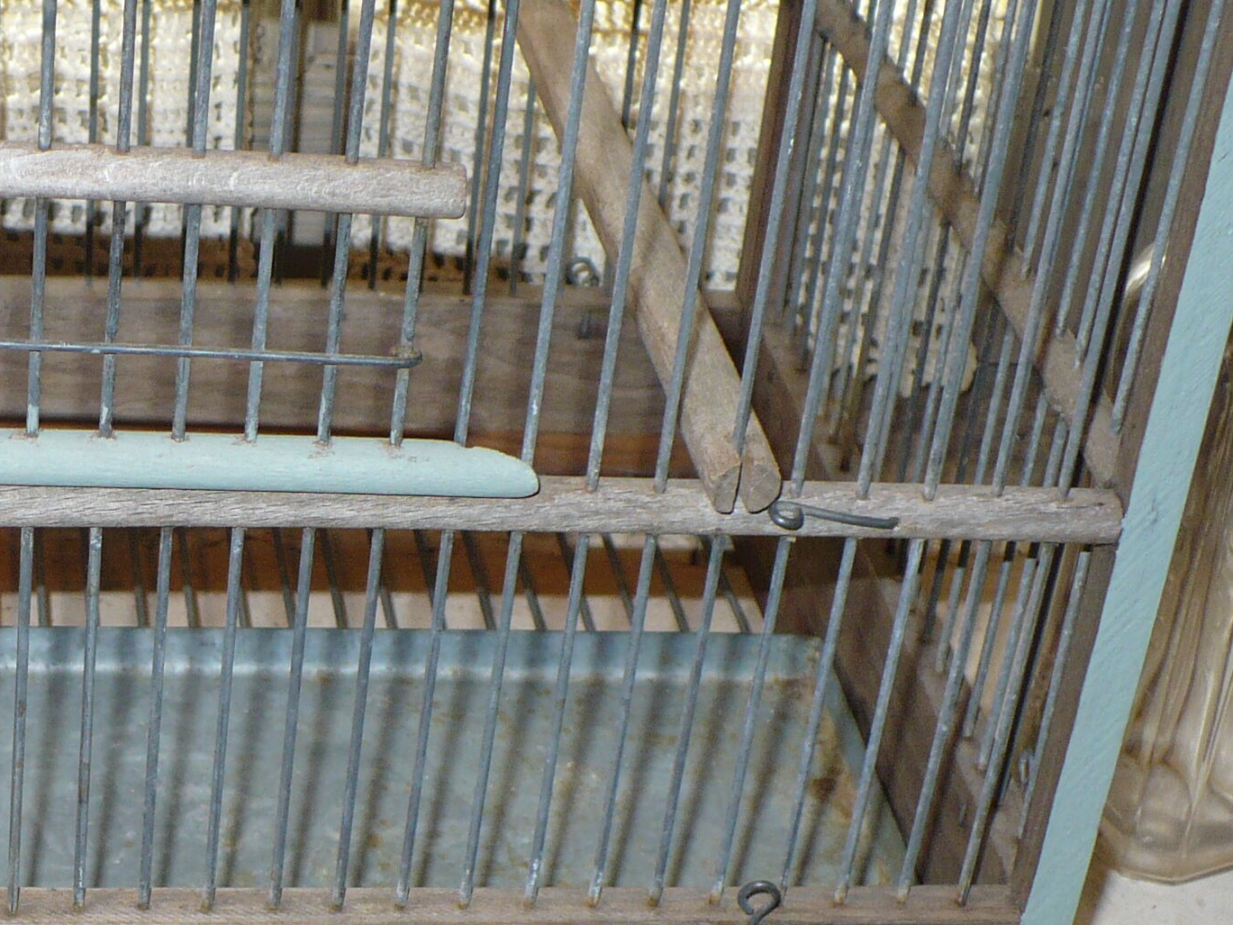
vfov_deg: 17.6
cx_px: 149
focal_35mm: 83
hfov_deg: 23.0
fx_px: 2957
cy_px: 787
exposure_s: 1/30
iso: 100
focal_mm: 6.1
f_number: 2.8
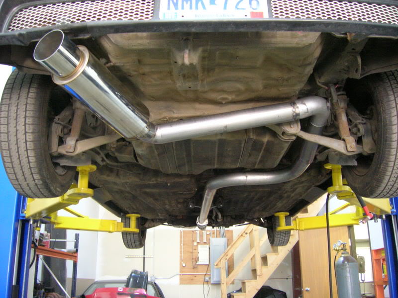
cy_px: 149
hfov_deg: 54.0
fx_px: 391
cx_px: 199
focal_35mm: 34
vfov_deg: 41.8
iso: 200
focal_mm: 5.7
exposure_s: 1/3.4
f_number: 2.9
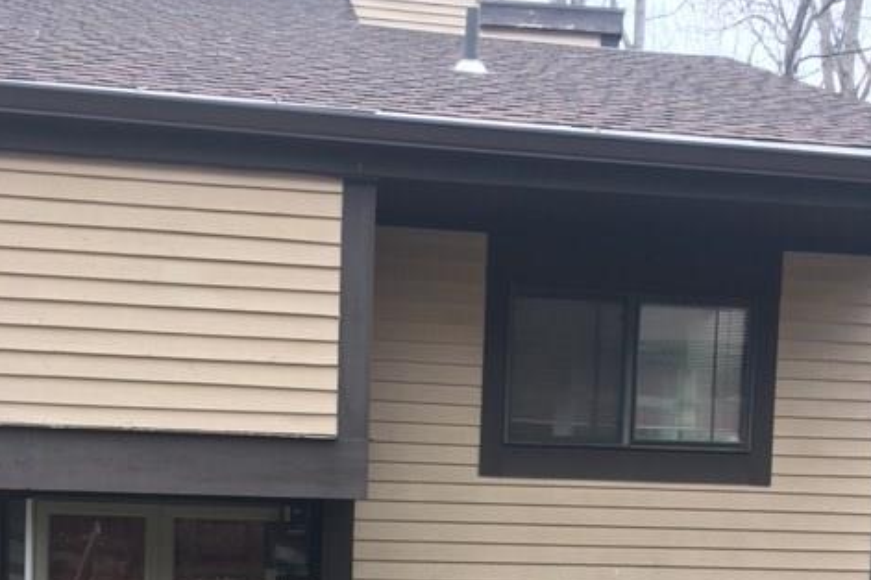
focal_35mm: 41
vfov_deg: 31.0
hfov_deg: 47.4
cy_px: 532
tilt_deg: -2.9
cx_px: 438
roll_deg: -2.3
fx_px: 992
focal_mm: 4.15
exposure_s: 1/120
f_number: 2.2
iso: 25
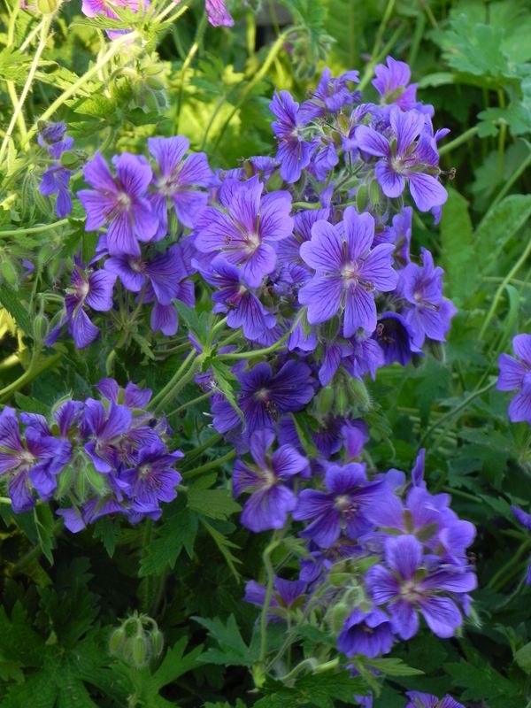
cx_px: 266
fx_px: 2148
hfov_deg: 14.1
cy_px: 354
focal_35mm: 105
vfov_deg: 18.7
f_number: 4.5
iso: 160
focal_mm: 18.8
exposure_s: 1/100
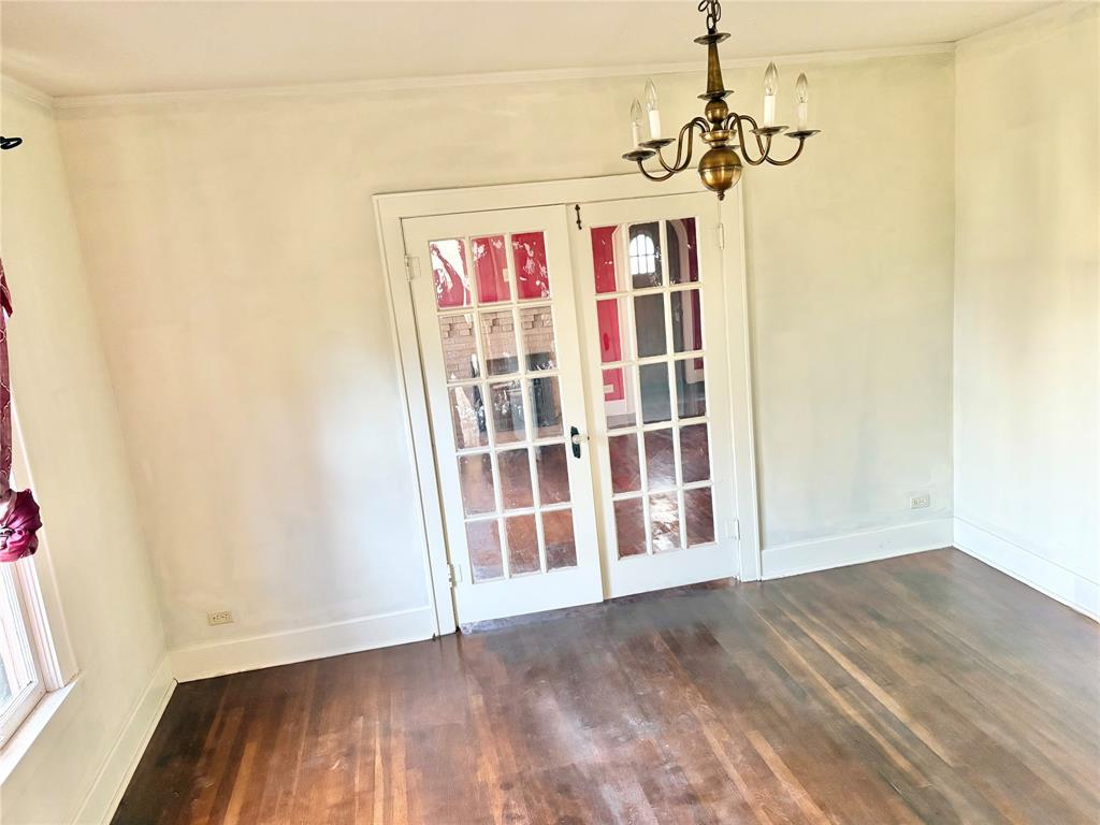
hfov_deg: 67.3
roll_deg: +6.1
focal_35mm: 26
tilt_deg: -12.2
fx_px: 826
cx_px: 550
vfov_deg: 53.1
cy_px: 412
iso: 500
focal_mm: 5.96
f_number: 1.6
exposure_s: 1/60
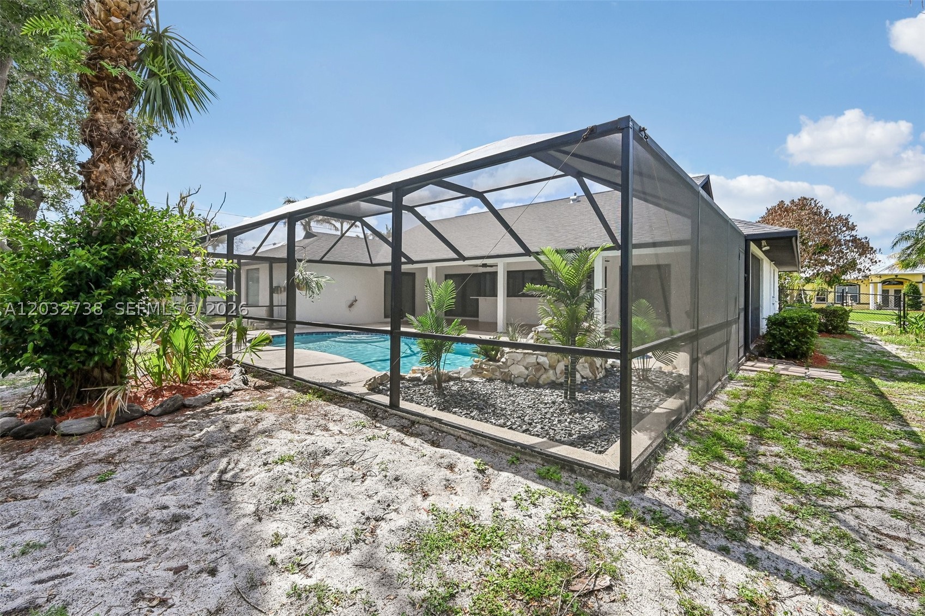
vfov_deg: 75.5
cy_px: 308
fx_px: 398
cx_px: 462
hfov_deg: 98.5
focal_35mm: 16
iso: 1250
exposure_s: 1/2000
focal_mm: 15.5
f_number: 8
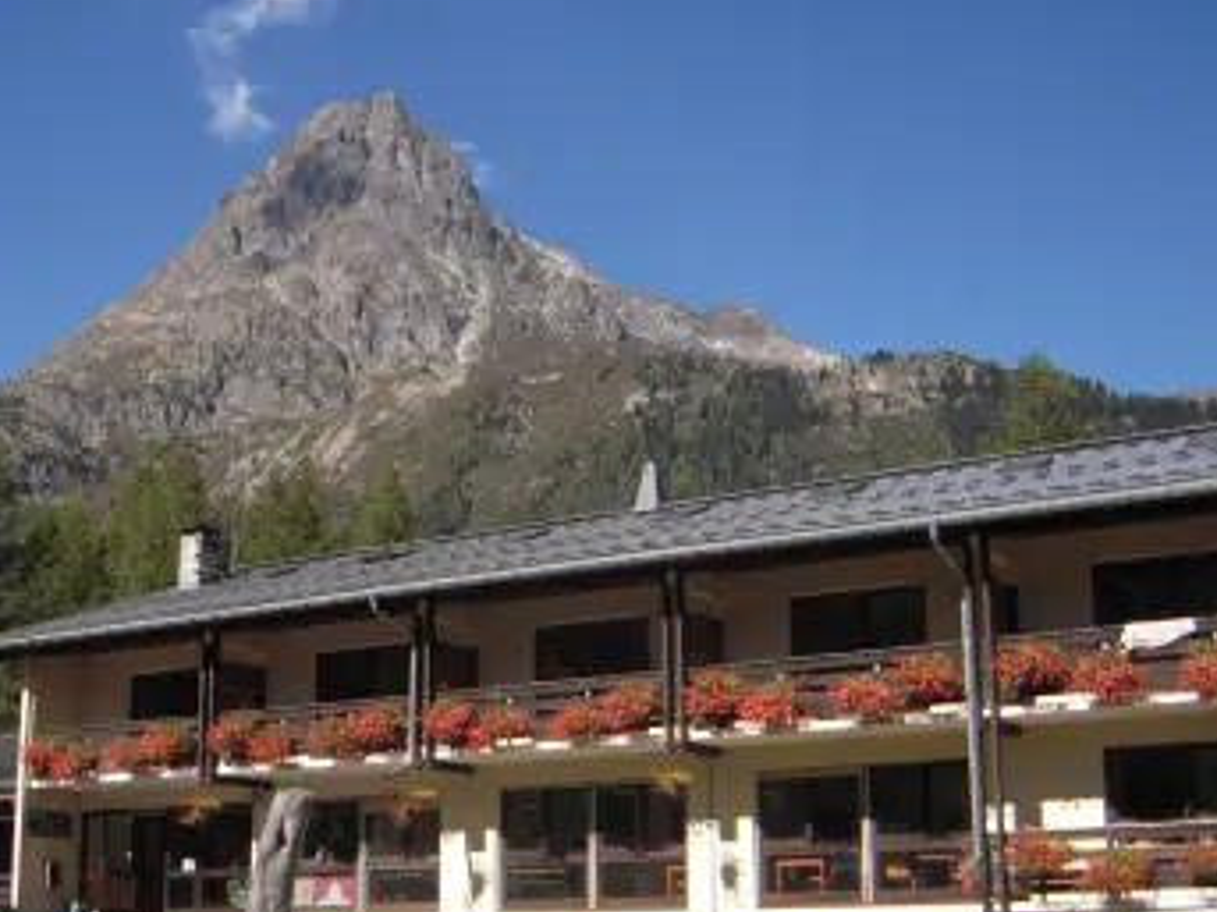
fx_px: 1722
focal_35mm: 49
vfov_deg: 29.4
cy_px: 628
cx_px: 607
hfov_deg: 38.9
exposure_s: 1/400
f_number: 5.4
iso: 100
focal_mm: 5
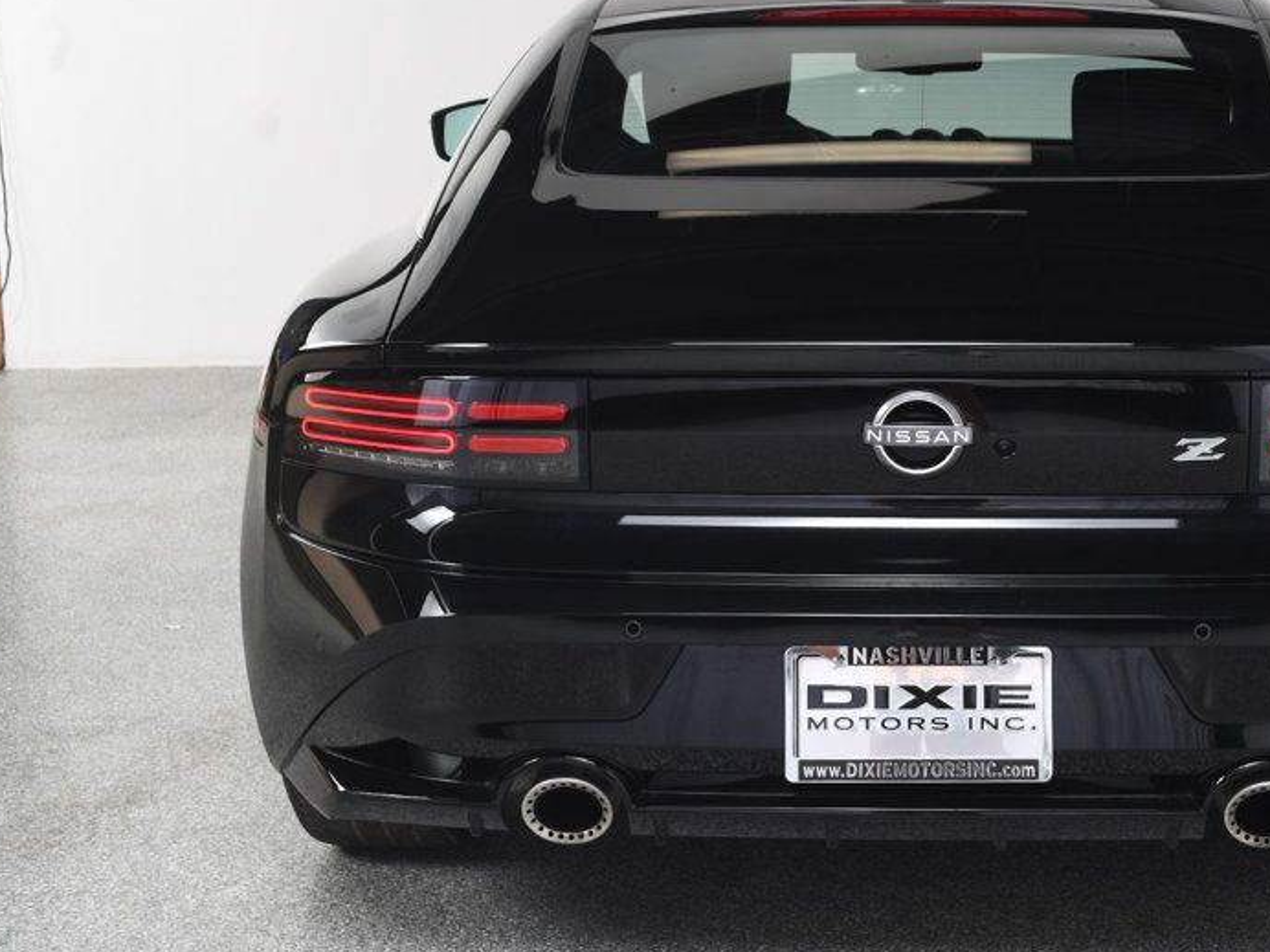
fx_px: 2348
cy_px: 407
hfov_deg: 29.9
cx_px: 912
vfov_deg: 22.9
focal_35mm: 64
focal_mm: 30
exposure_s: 1/160
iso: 100
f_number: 7.1
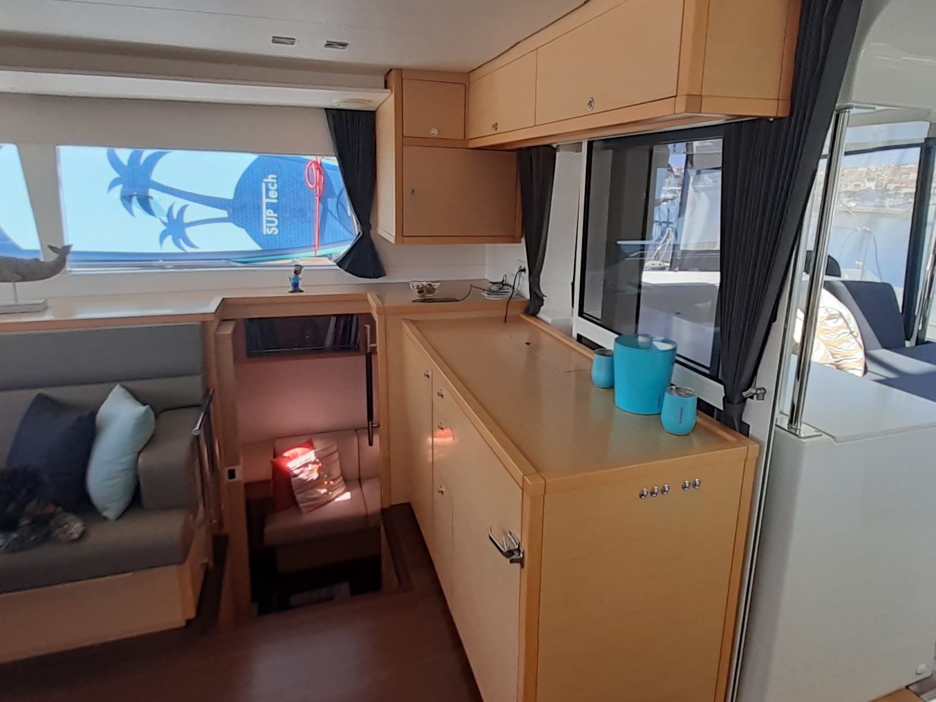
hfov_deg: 81.7
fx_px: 541
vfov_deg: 65.9
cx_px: 493
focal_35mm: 20
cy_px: 319
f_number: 2.2
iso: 40
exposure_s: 1/190
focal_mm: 1.13
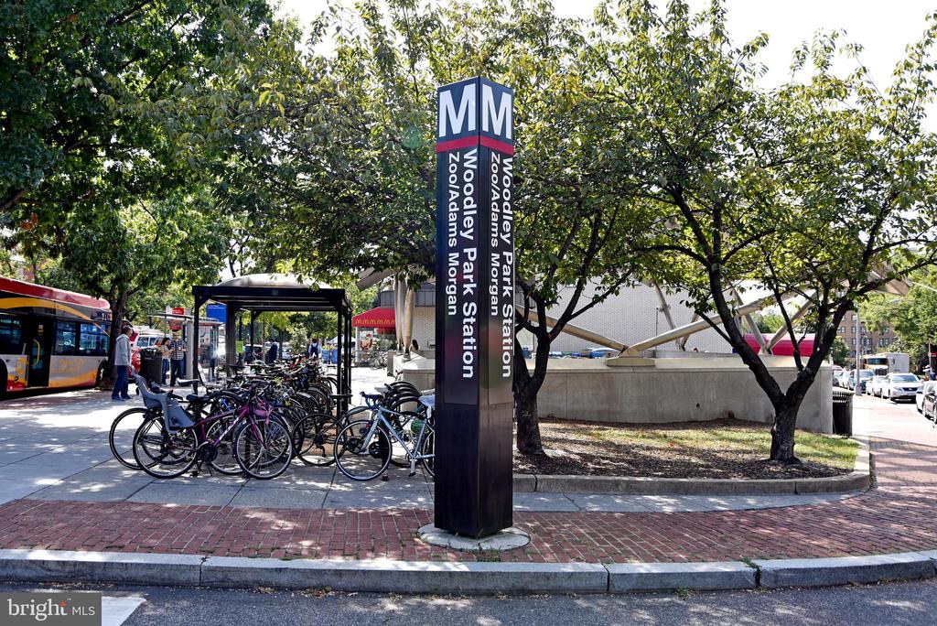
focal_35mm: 24
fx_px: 625
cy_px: 313
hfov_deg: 73.7
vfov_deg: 53.2
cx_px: 468
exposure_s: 1/250
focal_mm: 24
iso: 250
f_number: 8
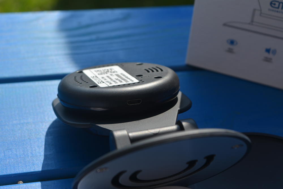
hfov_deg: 24.6
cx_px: 142
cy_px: 94
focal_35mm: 82
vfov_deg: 16.6
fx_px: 649
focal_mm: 55
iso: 100
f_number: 8
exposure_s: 1/250
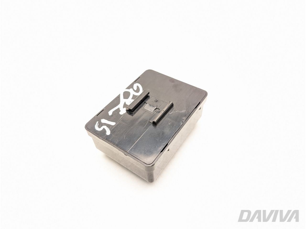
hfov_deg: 71.6
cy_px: 114
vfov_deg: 56.8
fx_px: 212
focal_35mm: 24
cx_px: 153
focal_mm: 6.9
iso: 69
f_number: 1.68
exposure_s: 1/90
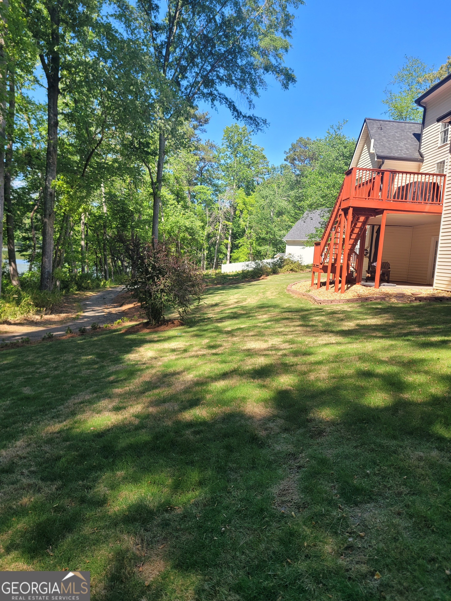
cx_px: 226
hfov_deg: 53.1
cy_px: 300
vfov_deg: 67.3
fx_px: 452
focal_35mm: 26
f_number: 1.8
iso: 40
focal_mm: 5.4
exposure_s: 1/666
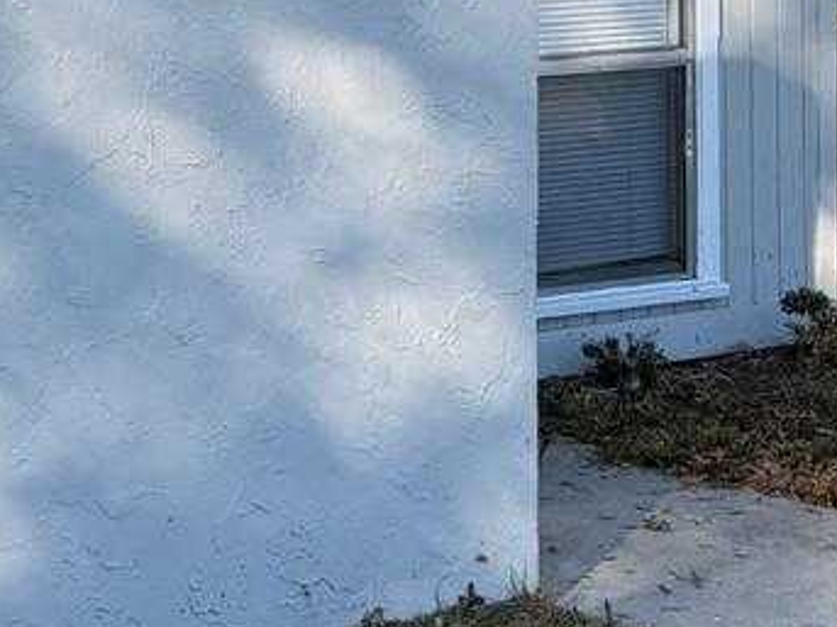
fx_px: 2707
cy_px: 32
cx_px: 110
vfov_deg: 13.1
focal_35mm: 112
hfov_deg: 17.4
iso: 80
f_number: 1.78
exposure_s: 1/1437
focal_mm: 6.76
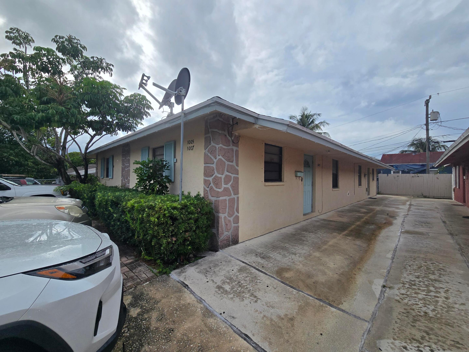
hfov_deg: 106.2
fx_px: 176
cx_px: 234
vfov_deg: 89.9
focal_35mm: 13
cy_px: 176
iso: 50
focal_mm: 2.2
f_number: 2.2
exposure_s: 1/3229
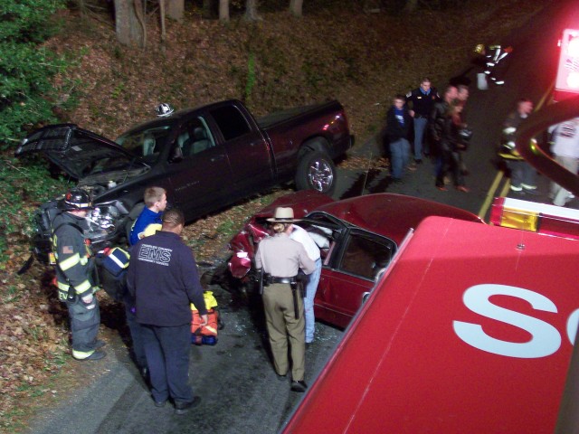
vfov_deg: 26.1
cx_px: 290
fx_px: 937
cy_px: 217
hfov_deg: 34.3
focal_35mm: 56
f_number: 3.4
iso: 160
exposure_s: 1/8
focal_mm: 9.4
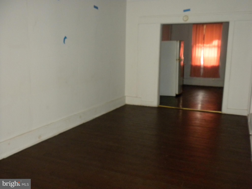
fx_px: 269
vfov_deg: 38.7
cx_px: 126
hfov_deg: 50.1
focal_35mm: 37
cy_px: 94
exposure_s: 1/30
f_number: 3.5
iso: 400
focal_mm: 6.6
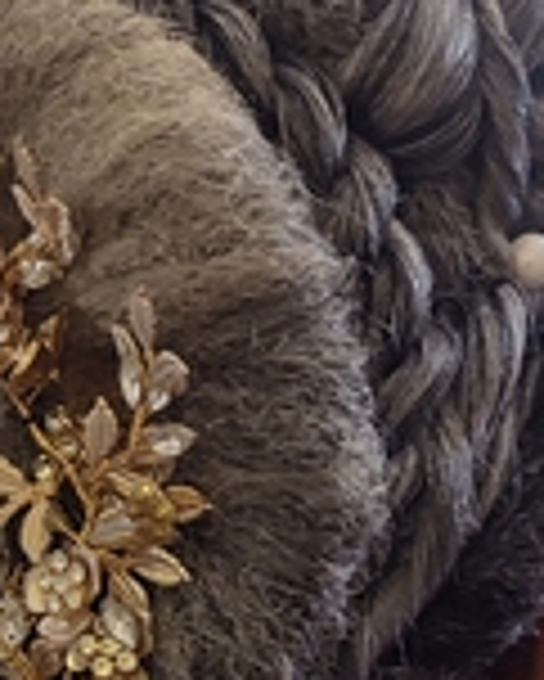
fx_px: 1870
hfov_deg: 16.4
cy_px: 694
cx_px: 81
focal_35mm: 93
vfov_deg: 19.9
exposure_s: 1/25
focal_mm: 5.89
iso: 228
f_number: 1.89
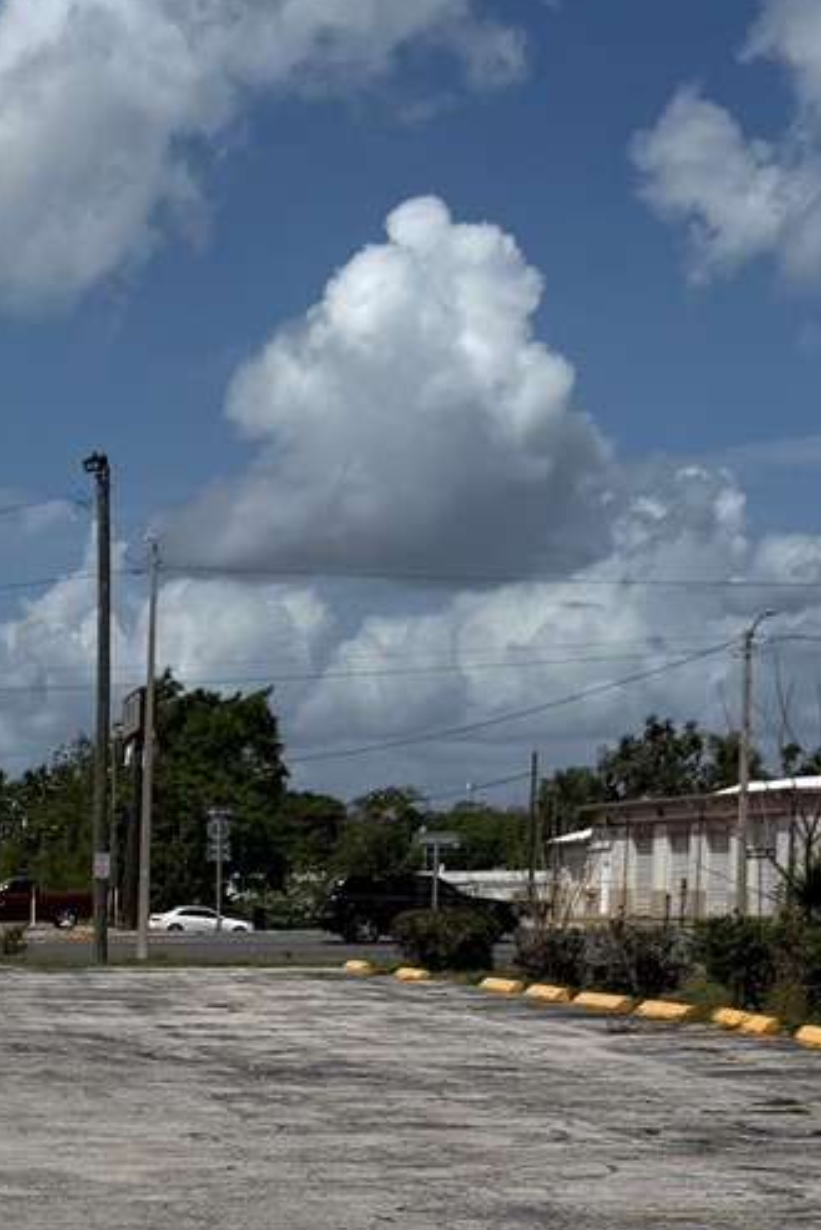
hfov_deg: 15.7
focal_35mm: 81
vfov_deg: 24.0
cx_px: -372
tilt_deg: -6.7
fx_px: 2769
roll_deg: +0.5
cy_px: 1203
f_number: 1.78
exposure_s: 1/14286
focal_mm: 6.76
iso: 80
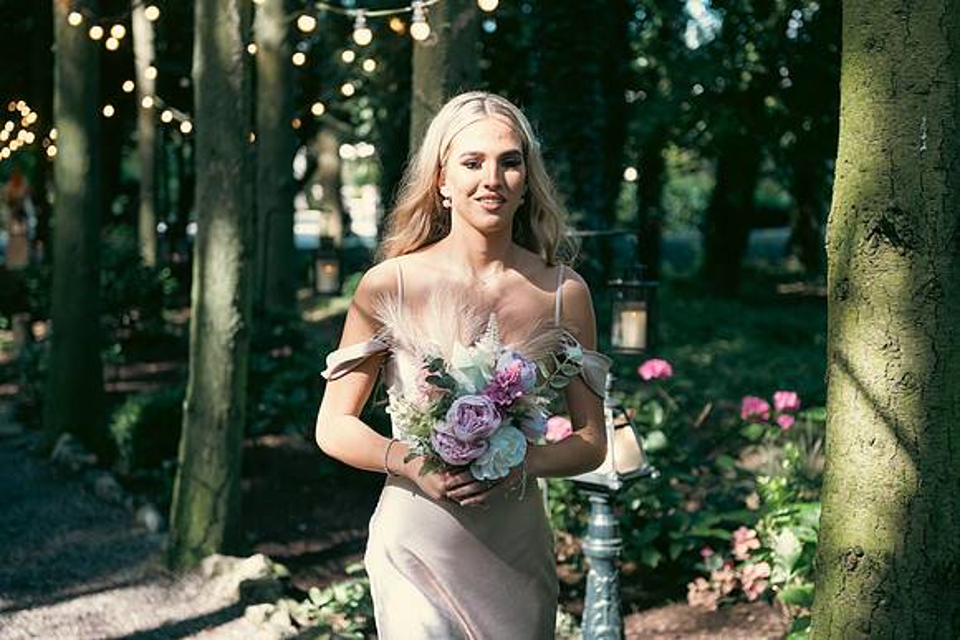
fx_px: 1760
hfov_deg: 30.5
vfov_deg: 20.6
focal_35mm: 66
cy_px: 320
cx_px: 480
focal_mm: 66
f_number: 3.5
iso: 200
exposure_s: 1/160
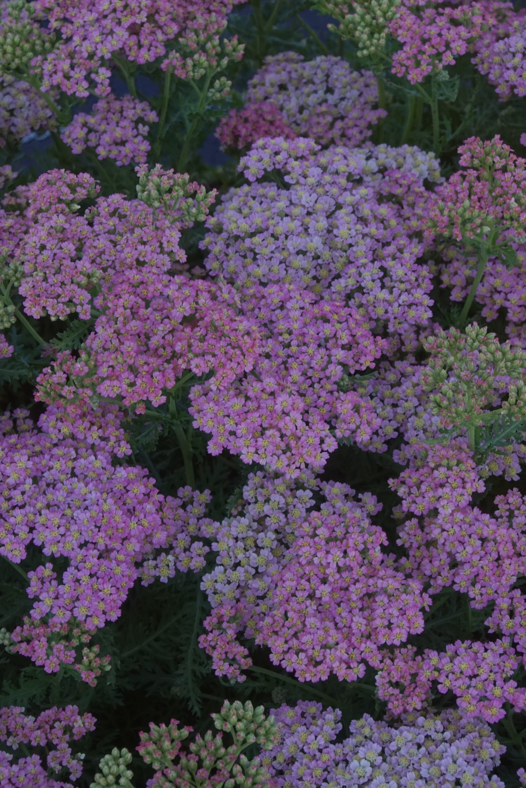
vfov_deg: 13.7
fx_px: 3287
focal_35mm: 150
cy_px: 394
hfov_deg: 9.1
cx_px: 263
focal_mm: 100
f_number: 18
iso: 640
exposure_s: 1/160
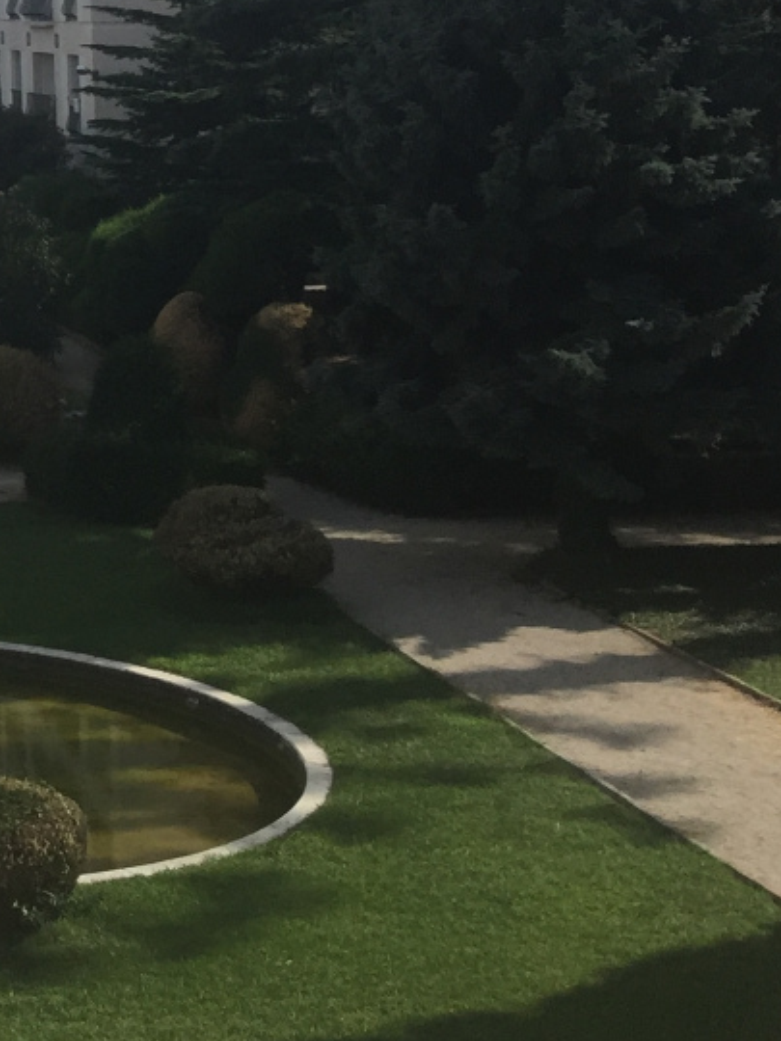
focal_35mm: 86
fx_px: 2587
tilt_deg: +1.6
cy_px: -50
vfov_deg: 21.8
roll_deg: +0.3
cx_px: -677
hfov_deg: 14.7
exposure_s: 1/2198
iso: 32
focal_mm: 4.15
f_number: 2.2
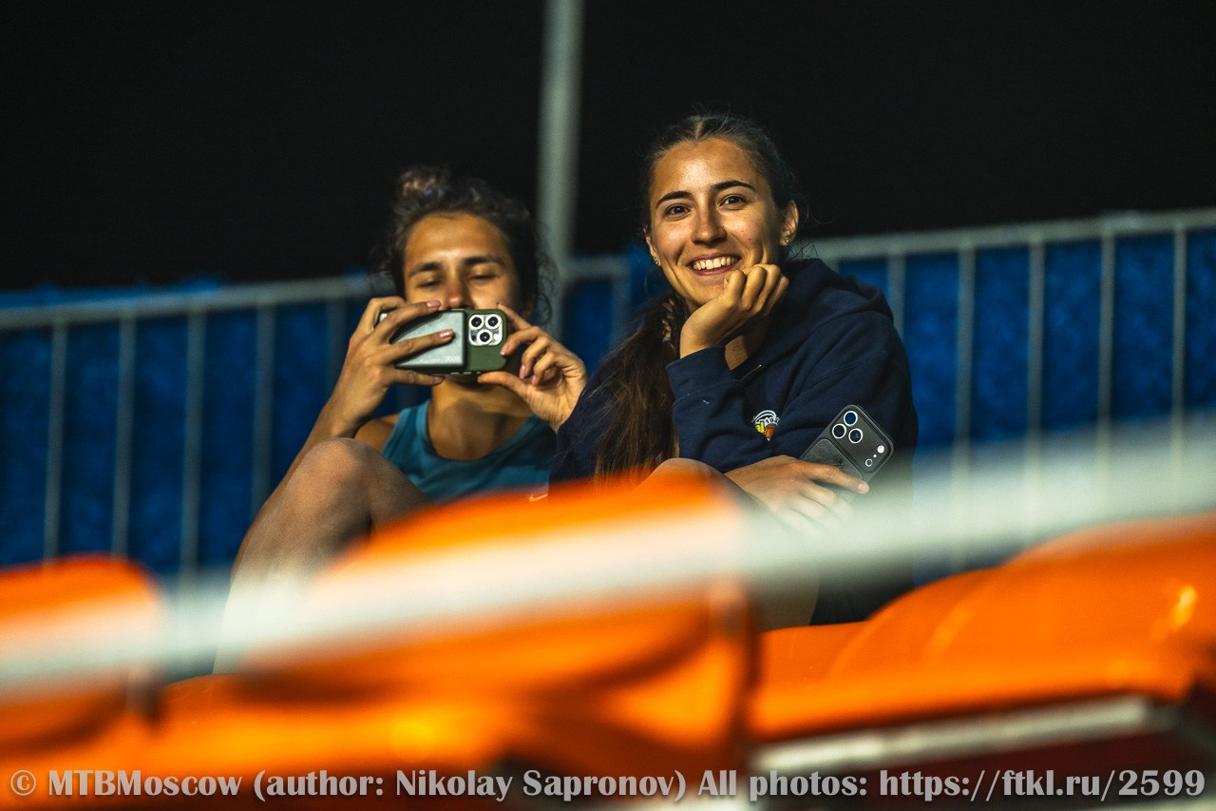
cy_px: 406
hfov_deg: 10.3
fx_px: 6754
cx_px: 608
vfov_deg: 6.9
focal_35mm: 200
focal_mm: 200
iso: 1250
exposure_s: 1/320
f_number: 3.5
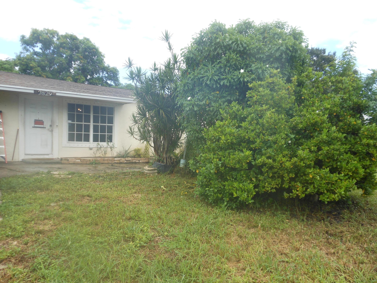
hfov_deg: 69.4
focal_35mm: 25
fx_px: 272
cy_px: 142
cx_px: 188
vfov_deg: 54.9
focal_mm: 4.5
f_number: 3.2
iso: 80
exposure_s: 1/250
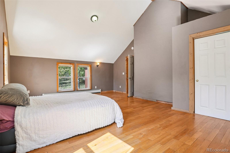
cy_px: 76
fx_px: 105
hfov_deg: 95.0
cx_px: 115
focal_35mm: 16
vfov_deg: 72.0
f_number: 8
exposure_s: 1/30
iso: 200
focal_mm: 11
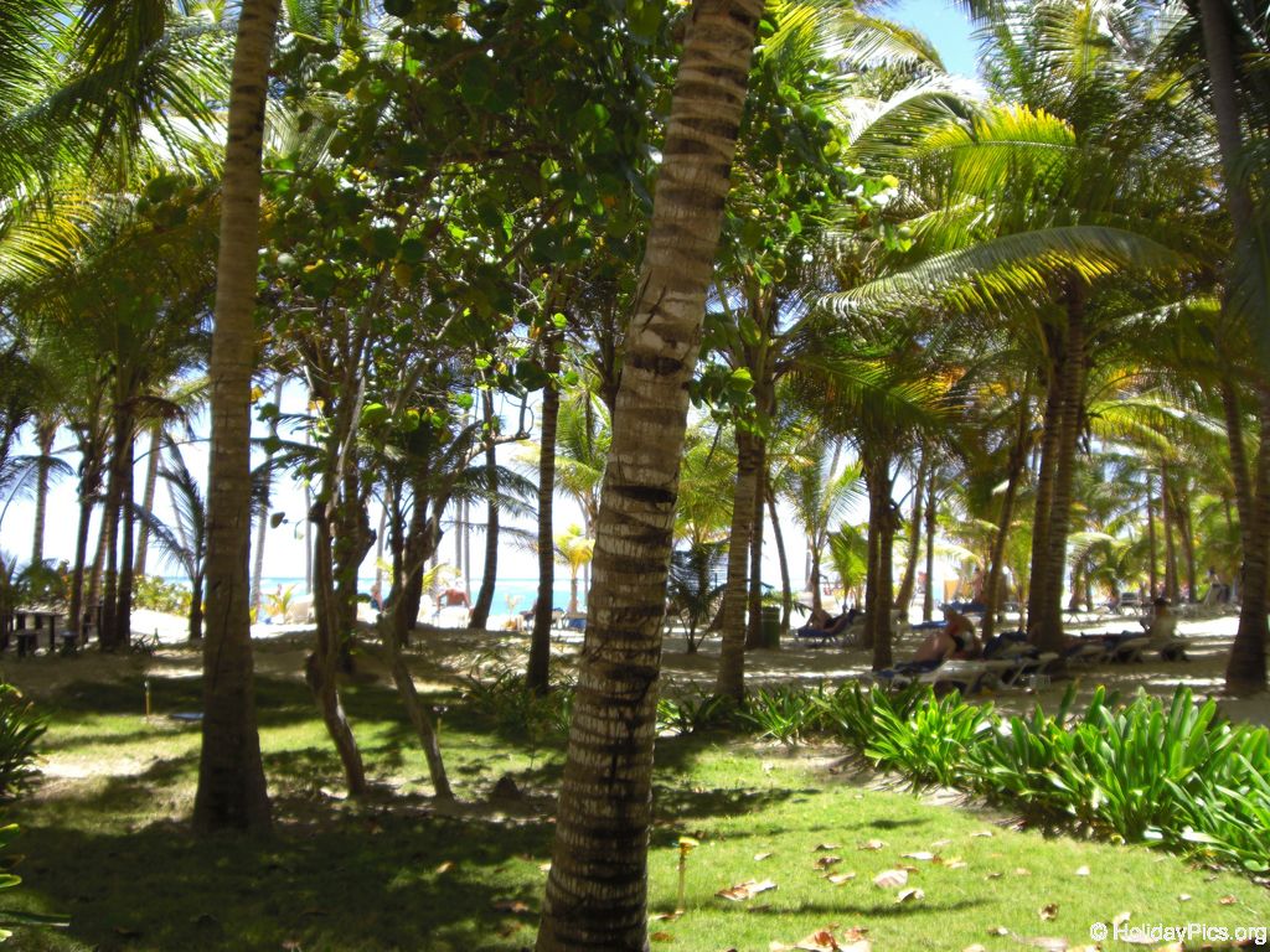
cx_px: 635
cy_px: 476
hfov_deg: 49.0
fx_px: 1394
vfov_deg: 37.7
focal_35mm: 38
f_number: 2.7
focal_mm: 6.2
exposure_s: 1/500
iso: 64
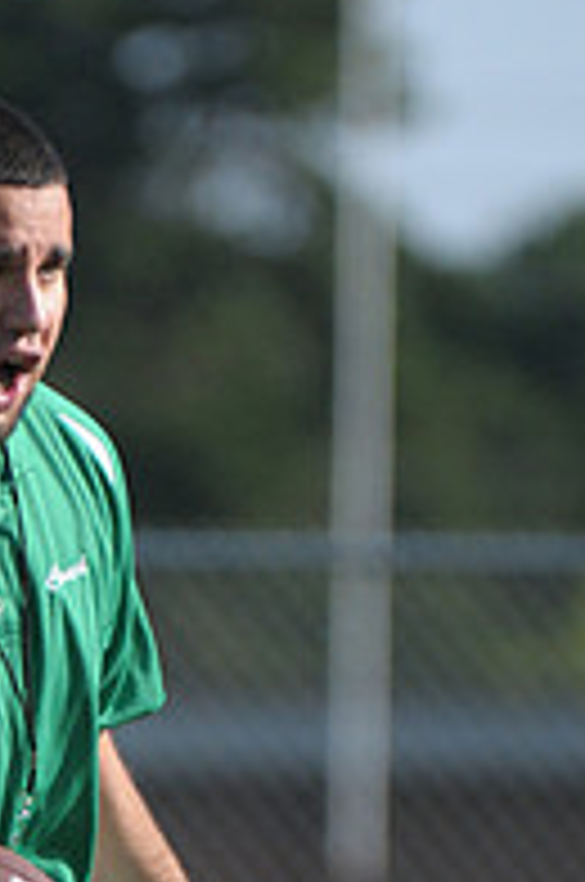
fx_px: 28202
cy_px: 1166
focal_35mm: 1153
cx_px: -25
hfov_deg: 1.2
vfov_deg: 1.8
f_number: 4
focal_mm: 260
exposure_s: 1/3200
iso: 640
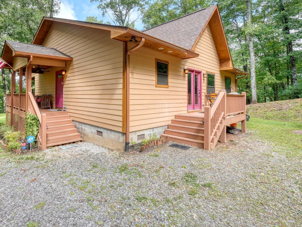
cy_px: 94
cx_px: 112
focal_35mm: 19
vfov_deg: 68.2
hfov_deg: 82.9
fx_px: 166
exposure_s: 1/13
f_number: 8
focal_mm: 10
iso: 100
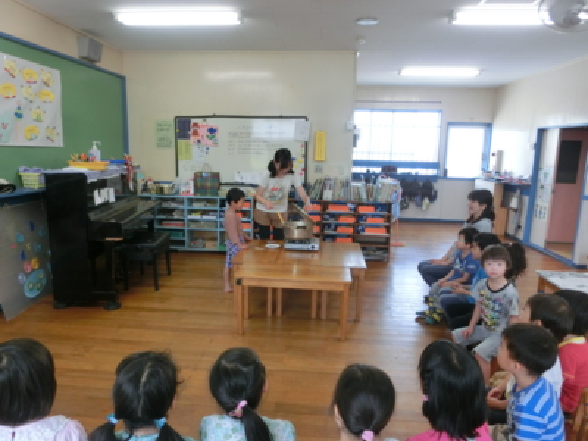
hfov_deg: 71.6
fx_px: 408
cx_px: 294
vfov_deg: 56.8
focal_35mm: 24
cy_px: 220
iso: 160
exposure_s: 1/125
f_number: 3
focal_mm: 4.24
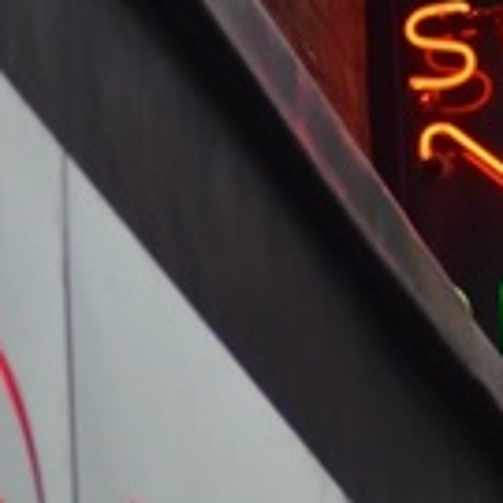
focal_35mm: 480
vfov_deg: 3.7
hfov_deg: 3.6
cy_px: 216
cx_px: 600
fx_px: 7891
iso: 280
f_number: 4
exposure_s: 1/200
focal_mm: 70
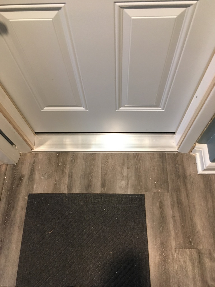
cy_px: 144
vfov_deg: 61.7
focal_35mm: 29
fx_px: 240
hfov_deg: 48.2
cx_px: 108
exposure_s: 1/24
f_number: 2.2
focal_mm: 4.15
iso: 200
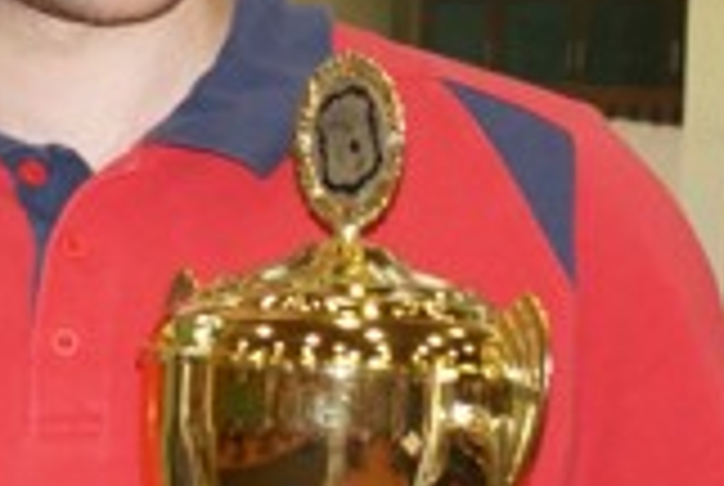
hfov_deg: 7.0
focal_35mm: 293
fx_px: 5907
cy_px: 338
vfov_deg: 4.7
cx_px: 90
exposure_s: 1/50
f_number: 5.6
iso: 400
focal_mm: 45
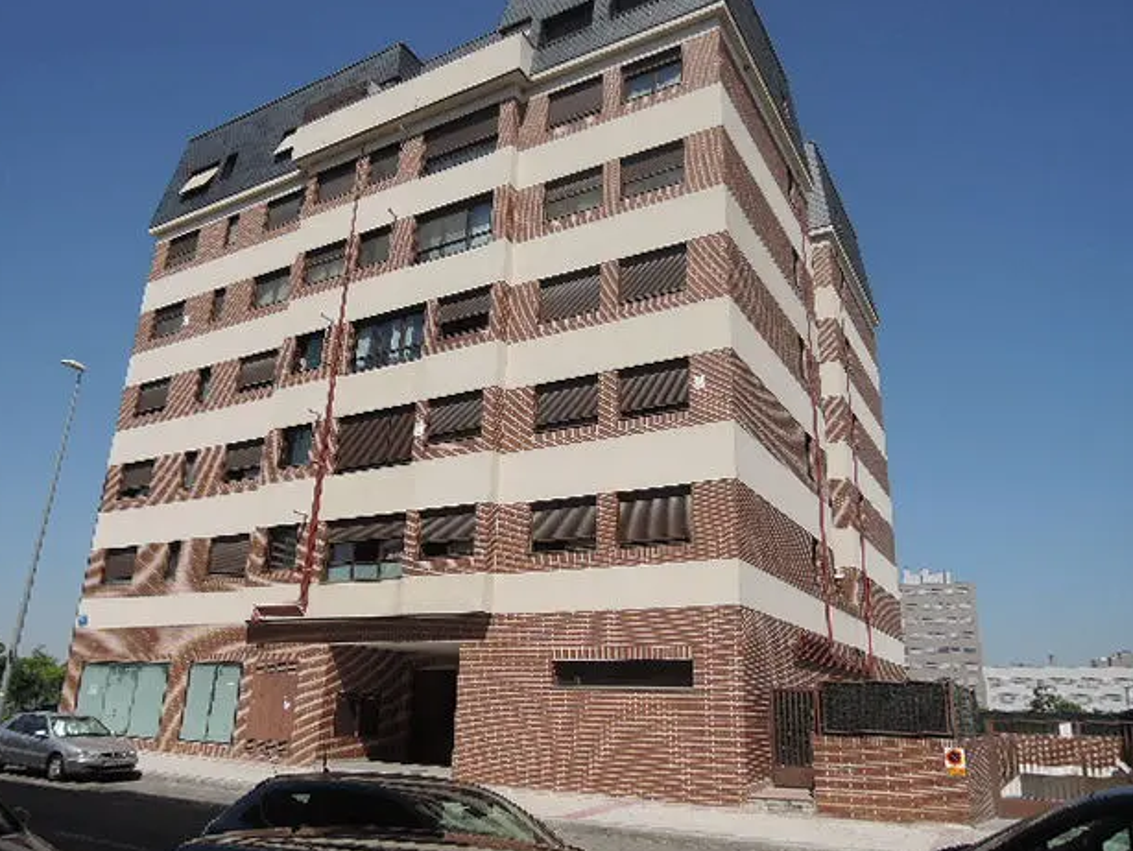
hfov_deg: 69.4
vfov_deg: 54.9
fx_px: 819
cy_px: 436
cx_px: 563
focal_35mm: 25
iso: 80
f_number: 2.8
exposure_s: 1/250
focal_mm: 5.1
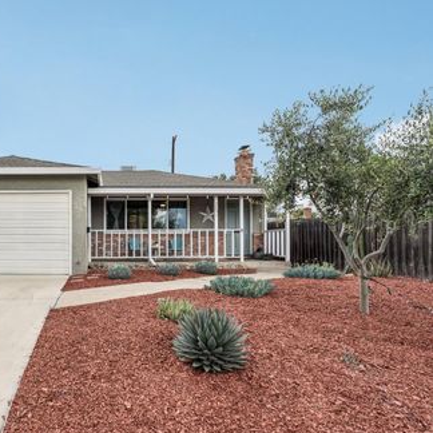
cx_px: 100
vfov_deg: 72.1
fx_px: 297
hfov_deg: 66.9
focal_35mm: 21
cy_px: 221
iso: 100
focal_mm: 16
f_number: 8
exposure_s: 1/100
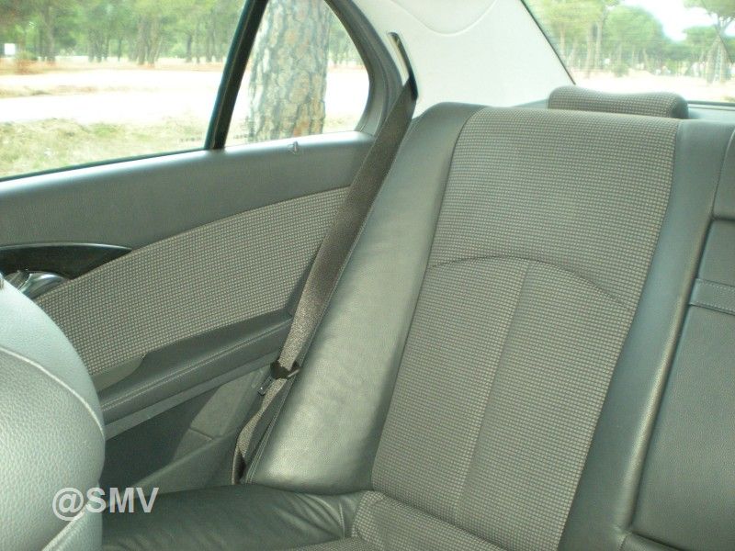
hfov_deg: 49.0
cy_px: 276
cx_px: 368
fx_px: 807
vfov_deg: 37.7
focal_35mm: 38
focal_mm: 6.3
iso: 289
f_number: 3.1
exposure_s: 1/60
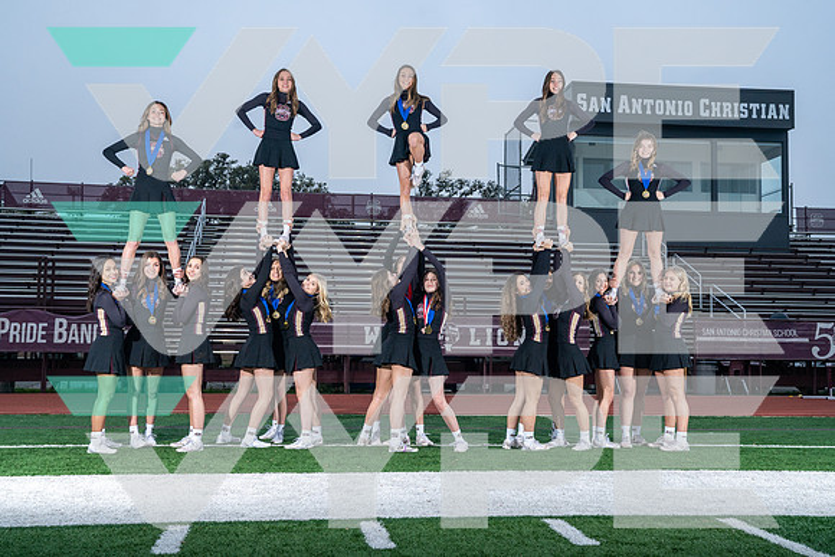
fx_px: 962
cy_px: 273
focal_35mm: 41
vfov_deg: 32.3
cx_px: 409
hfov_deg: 46.9
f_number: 8
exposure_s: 1/250
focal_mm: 40
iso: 200
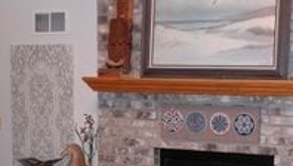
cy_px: 150
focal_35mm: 76
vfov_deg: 15.8
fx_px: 591
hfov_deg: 27.4
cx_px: 223
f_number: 3.5
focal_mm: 20
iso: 400
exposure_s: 1/40
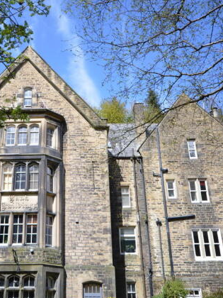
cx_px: 66
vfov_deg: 42.1
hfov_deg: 31.8
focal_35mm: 45
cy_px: 149
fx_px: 387
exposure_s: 1/250
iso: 110
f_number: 5.6
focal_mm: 20
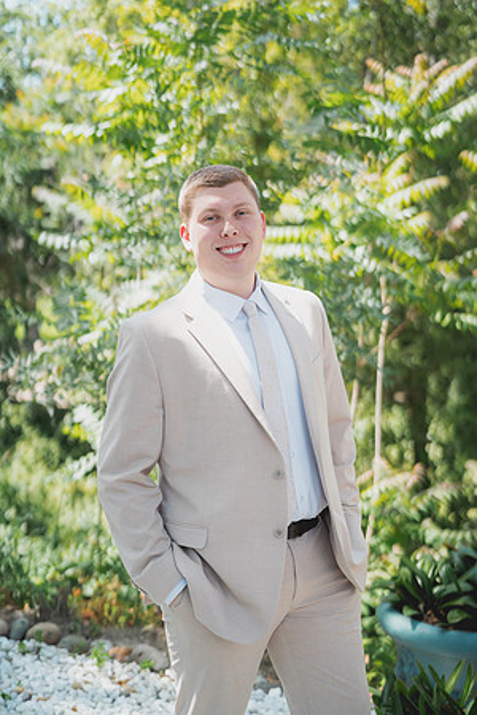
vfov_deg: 39.6
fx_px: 994
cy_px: 358
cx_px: 238
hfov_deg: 27.0
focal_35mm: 50
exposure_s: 1/8000
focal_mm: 50
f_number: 1.8
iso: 800
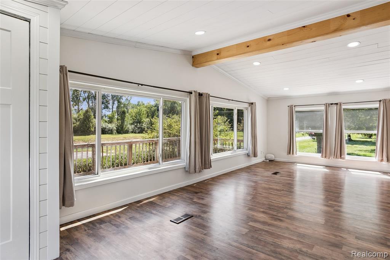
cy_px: 130
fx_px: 195
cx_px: 195
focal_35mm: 18
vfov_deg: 67.3
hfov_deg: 90.0
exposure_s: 1/100
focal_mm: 12
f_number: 8
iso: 400
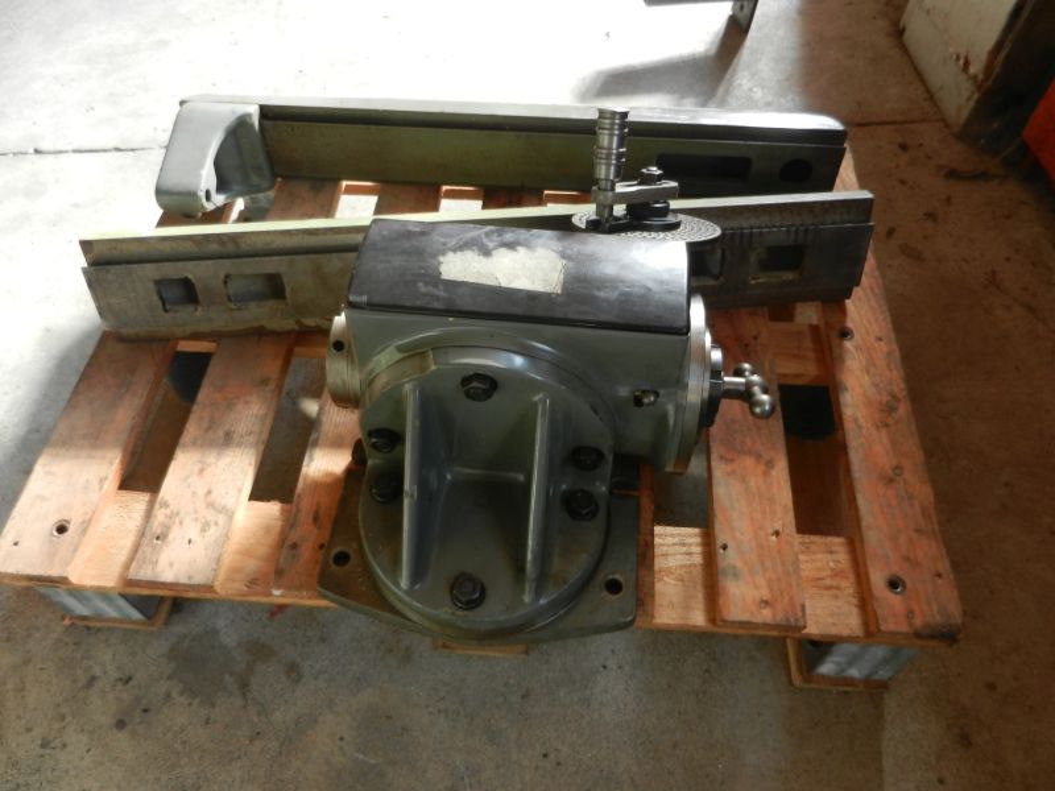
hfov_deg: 69.4
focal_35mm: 25
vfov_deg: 54.9
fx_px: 762
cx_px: 528
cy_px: 396
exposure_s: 1/30
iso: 160
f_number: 3.5
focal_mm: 4.5
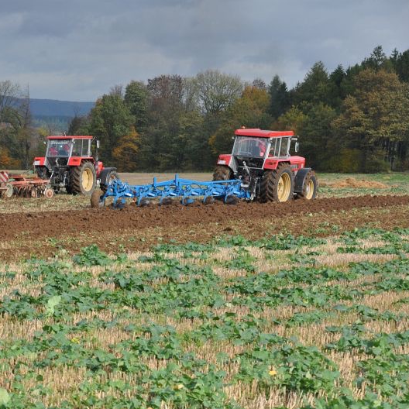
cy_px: 205
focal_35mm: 135
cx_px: 105
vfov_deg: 12.9
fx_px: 1805
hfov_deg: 12.9
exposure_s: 1/250
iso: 200
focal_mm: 70
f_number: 8
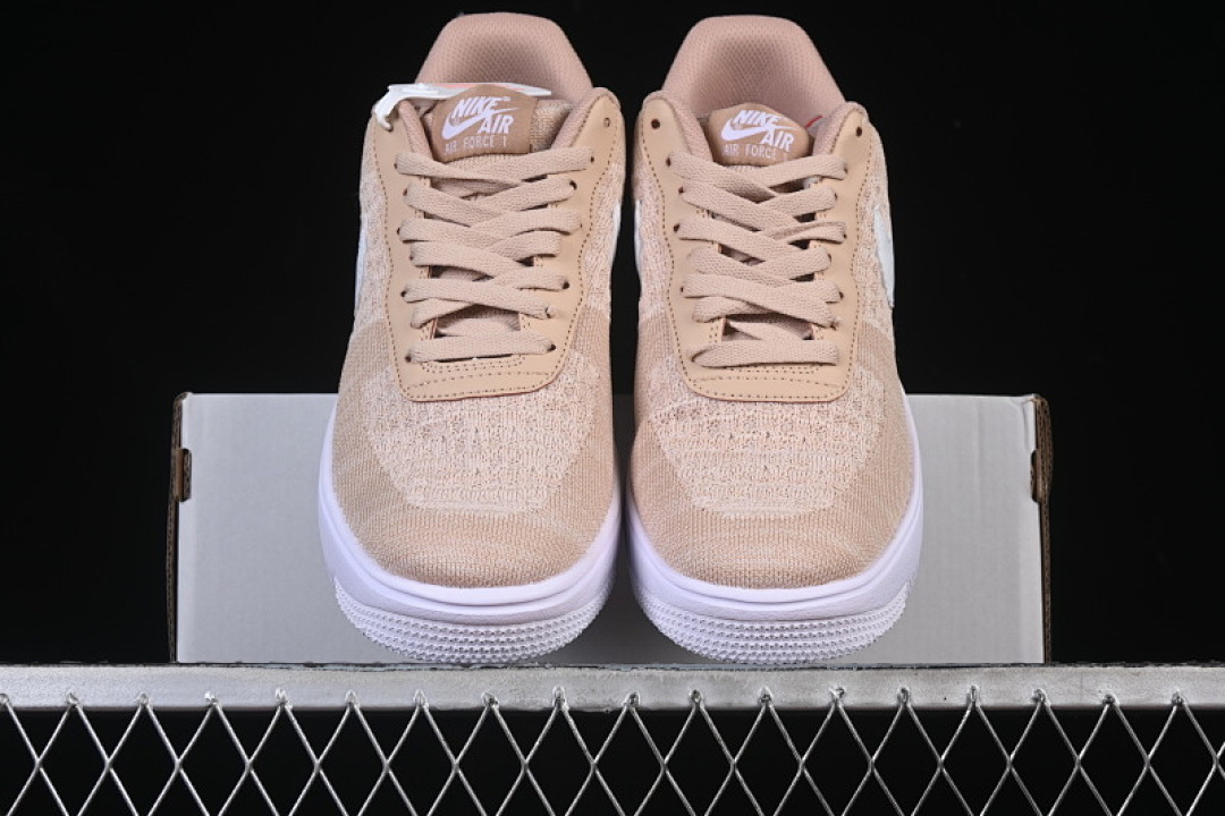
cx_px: 612
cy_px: 408
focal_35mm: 75
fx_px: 2552
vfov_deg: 18.2
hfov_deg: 27.0
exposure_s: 1/80
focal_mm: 50
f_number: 8
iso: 160
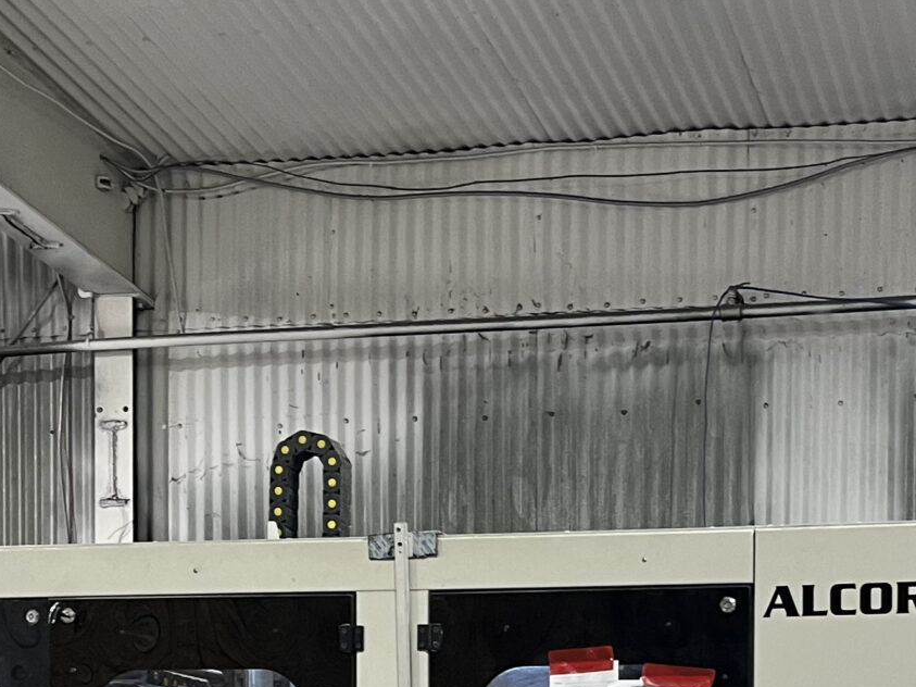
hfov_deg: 24.6
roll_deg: -0.3
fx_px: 2090
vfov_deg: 17.3
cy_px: 936
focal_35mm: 79
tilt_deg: -0.7
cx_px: 638
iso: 100
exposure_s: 1/67
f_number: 1.6
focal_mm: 5.1
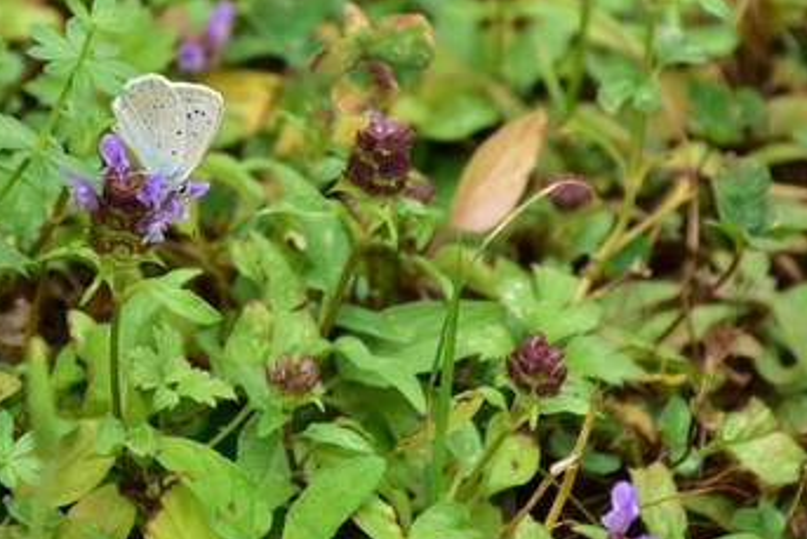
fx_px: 25071
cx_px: 209
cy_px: 122
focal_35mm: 1118
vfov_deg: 1.2
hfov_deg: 1.8
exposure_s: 1/640
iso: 640
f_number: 6.3
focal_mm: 400
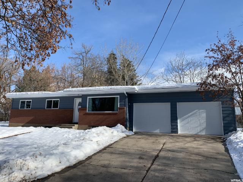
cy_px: 91
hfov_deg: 67.3
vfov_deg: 53.1
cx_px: 122
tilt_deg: +11.4
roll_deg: -2.2
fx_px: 183
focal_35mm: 26
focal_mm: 4.25
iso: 25
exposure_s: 1/2481
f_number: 1.8
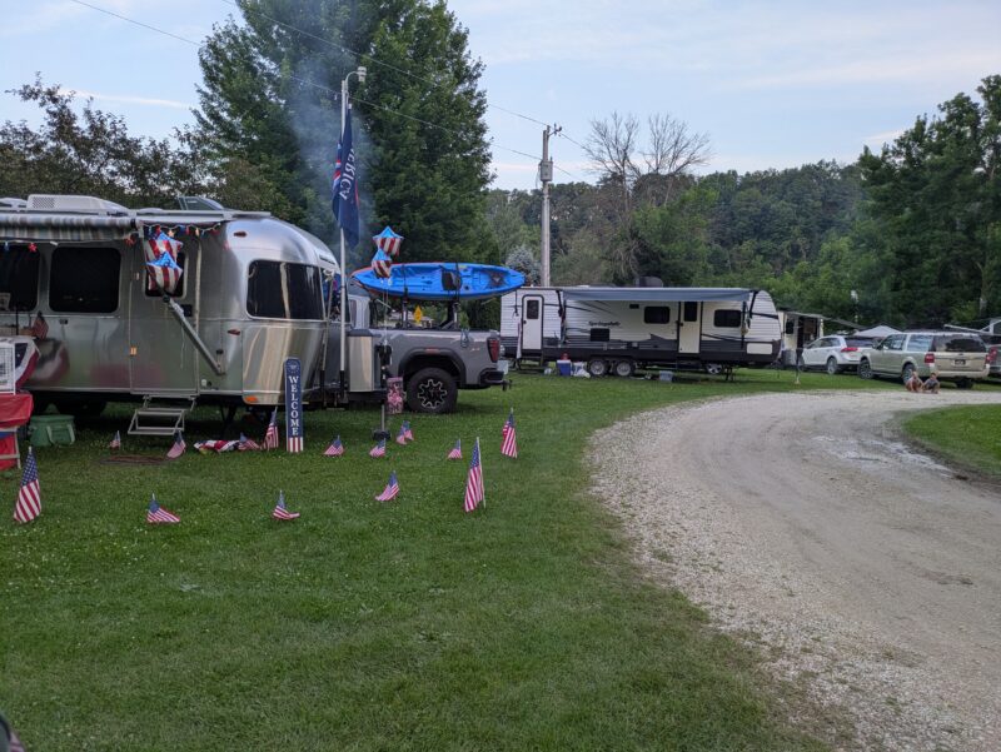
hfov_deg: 69.4
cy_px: 376
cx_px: 500
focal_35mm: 25
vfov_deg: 54.9
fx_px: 723
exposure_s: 1/120
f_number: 1.89
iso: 57
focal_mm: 5.43
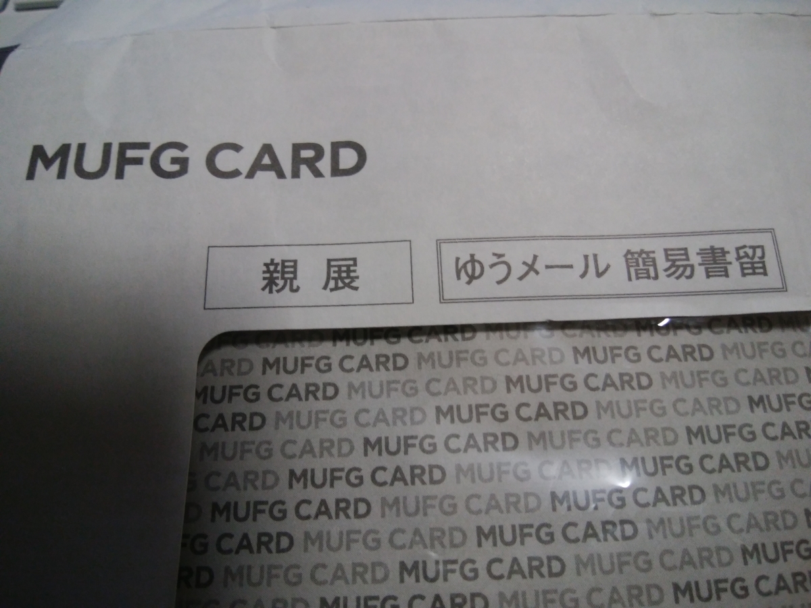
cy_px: 304
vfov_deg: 61.1
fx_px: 515
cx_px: 406
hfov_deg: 76.4
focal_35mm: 22
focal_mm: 3
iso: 100
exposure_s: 1/25
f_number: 2
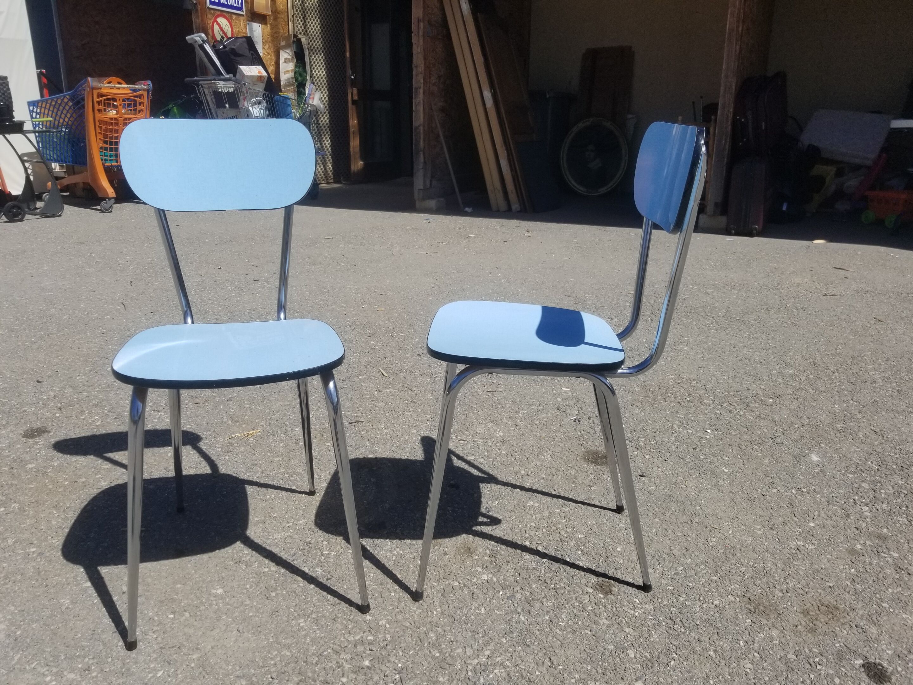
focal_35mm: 26
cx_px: 456
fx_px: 686
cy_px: 342
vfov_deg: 53.1
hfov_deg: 67.3
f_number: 1.7
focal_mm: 4.25
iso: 50
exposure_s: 1/3960
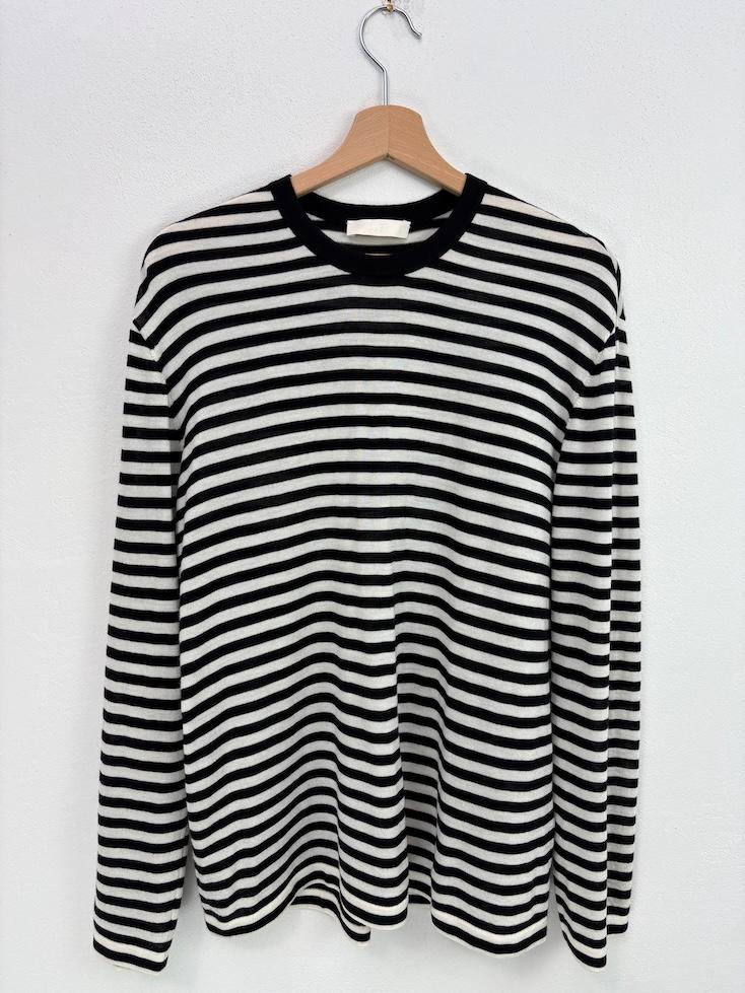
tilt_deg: -6.2
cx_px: 372
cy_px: 496
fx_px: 746
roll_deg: -1.0
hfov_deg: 53.1
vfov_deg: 67.3
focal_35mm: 26
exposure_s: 1/100
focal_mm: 5.96
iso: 50
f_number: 1.6
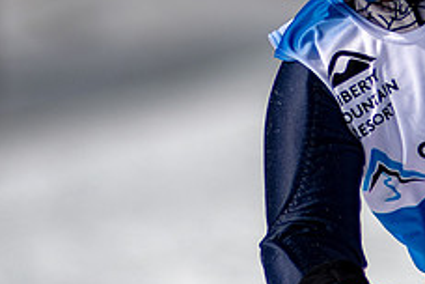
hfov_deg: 1.4
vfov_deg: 1.0
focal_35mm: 1446
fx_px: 17069
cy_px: -84
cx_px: 321
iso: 100
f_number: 2.8
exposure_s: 1/8000
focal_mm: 300
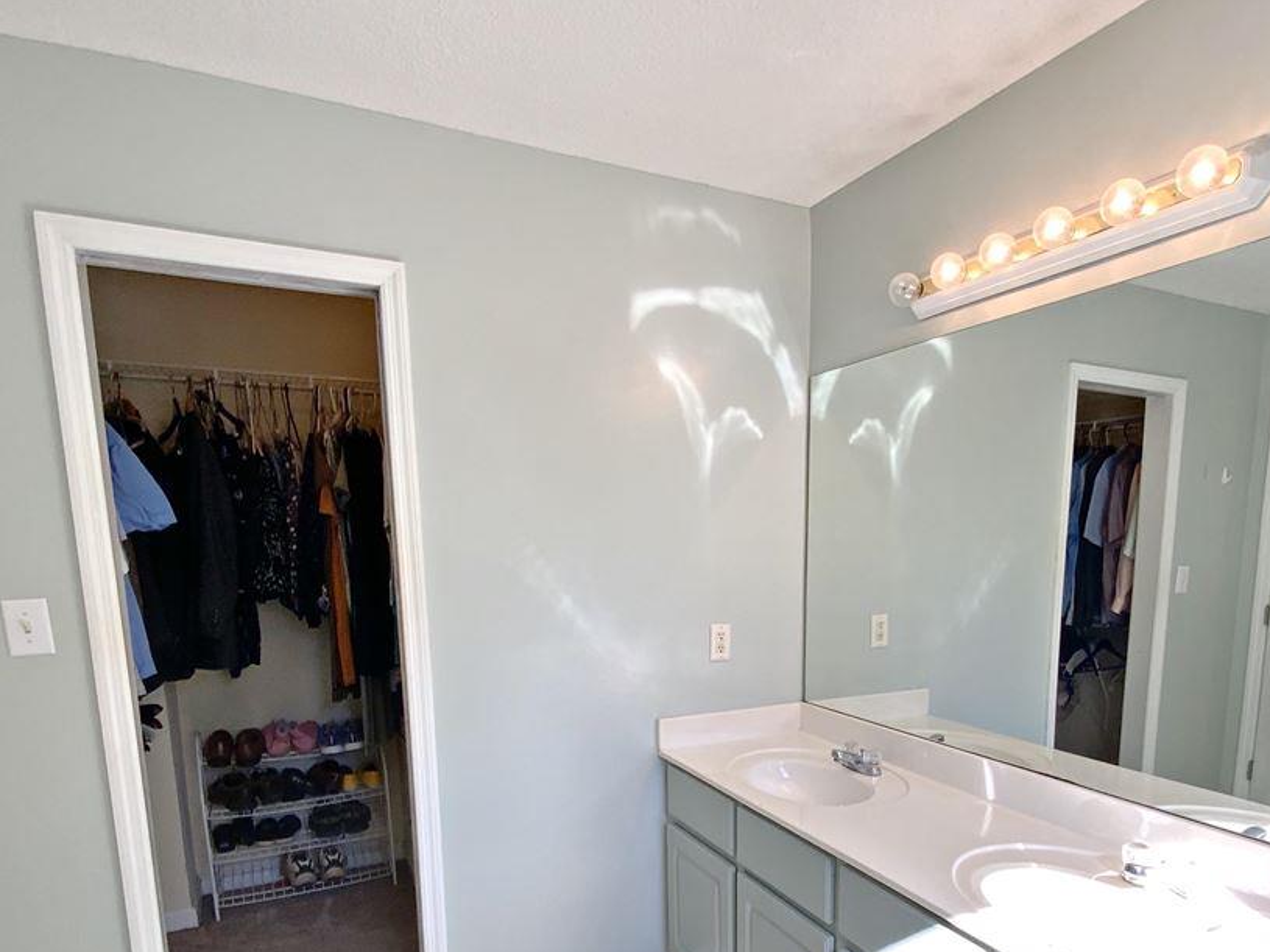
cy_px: 670
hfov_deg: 76.1
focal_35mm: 22
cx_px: 711
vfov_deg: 59.0
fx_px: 807
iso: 32
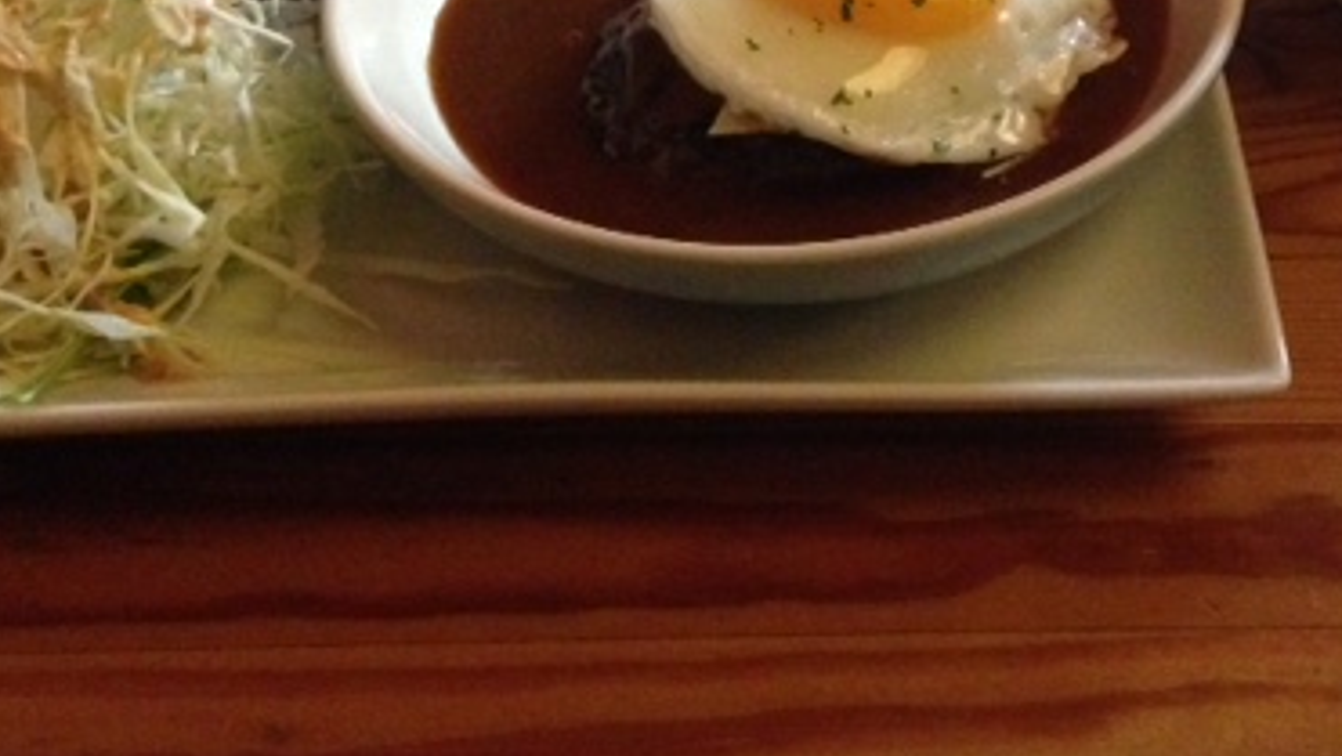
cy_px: 134
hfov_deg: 33.5
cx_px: 904
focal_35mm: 62
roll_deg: +1.2
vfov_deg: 19.2
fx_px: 2207
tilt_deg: -39.1
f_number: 2.4
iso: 800
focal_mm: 4.12
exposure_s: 1/15
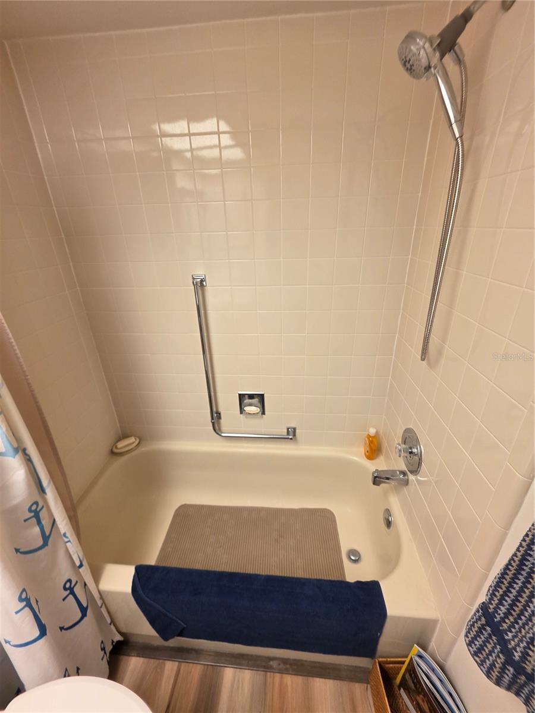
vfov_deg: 106.2
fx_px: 268
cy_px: 356
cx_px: 268
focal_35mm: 13
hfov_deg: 89.9
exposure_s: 1/60
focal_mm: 2.2
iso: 250
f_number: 1.9
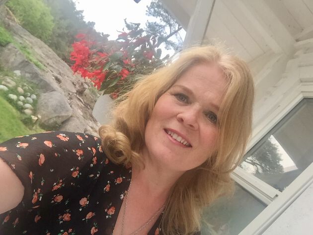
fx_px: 280
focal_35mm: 31
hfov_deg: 58.3
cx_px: 156
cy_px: 118
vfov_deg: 45.5
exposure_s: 1/408
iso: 32
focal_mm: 2.65
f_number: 2.2
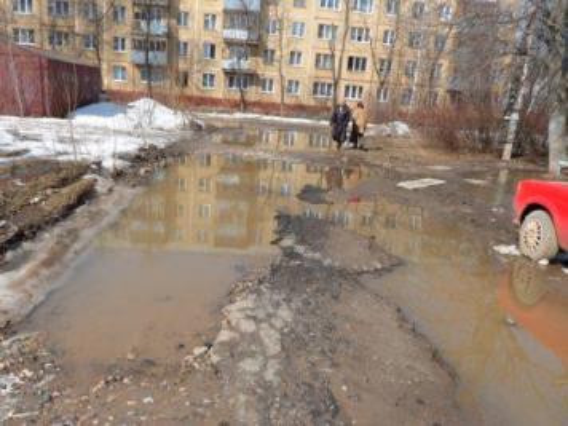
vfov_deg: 49.7
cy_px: 213
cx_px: 284
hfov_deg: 63.4
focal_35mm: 28
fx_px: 459
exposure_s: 1/1000
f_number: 3.1
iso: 80
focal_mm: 4.9
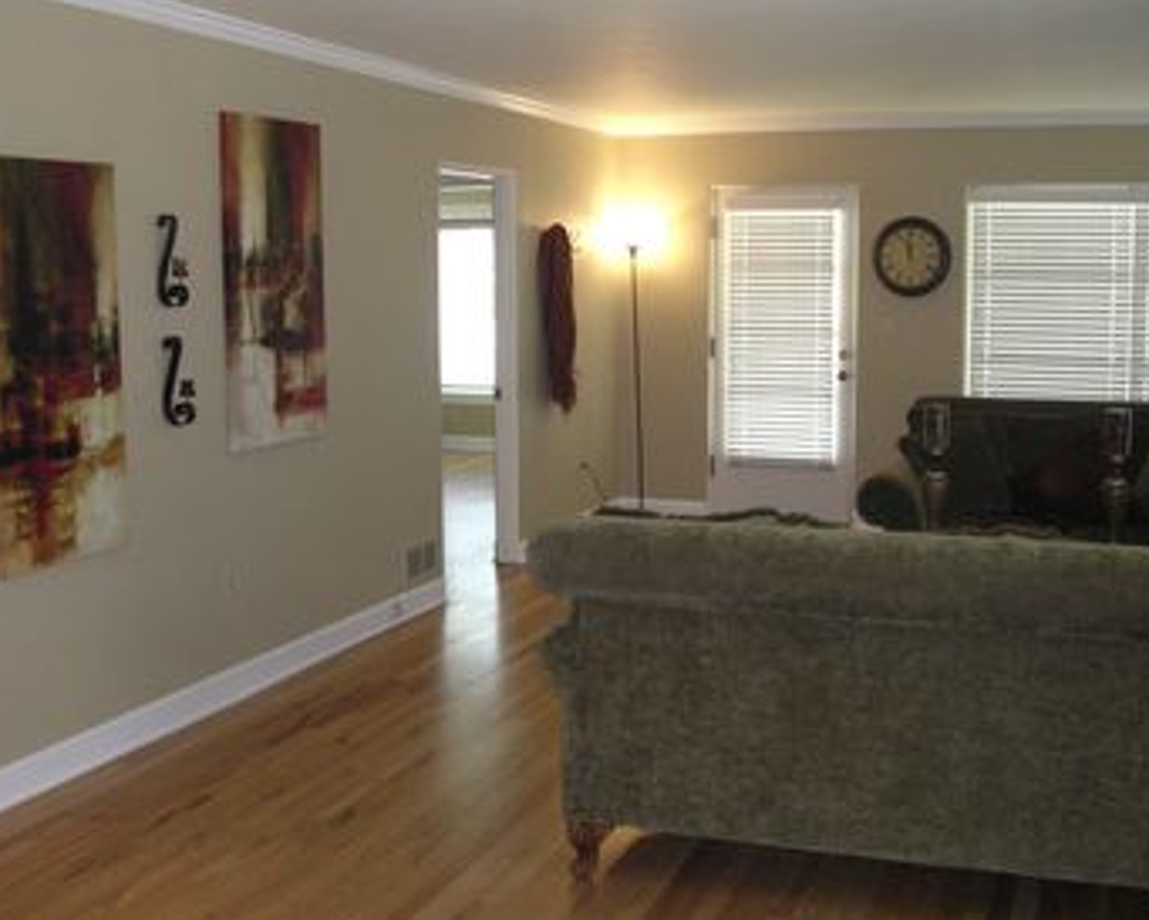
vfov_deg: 37.4
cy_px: 462
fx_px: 1361
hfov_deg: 45.8
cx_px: 576
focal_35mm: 40
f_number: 2.8
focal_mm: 5.8
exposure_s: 1/22.7
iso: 400
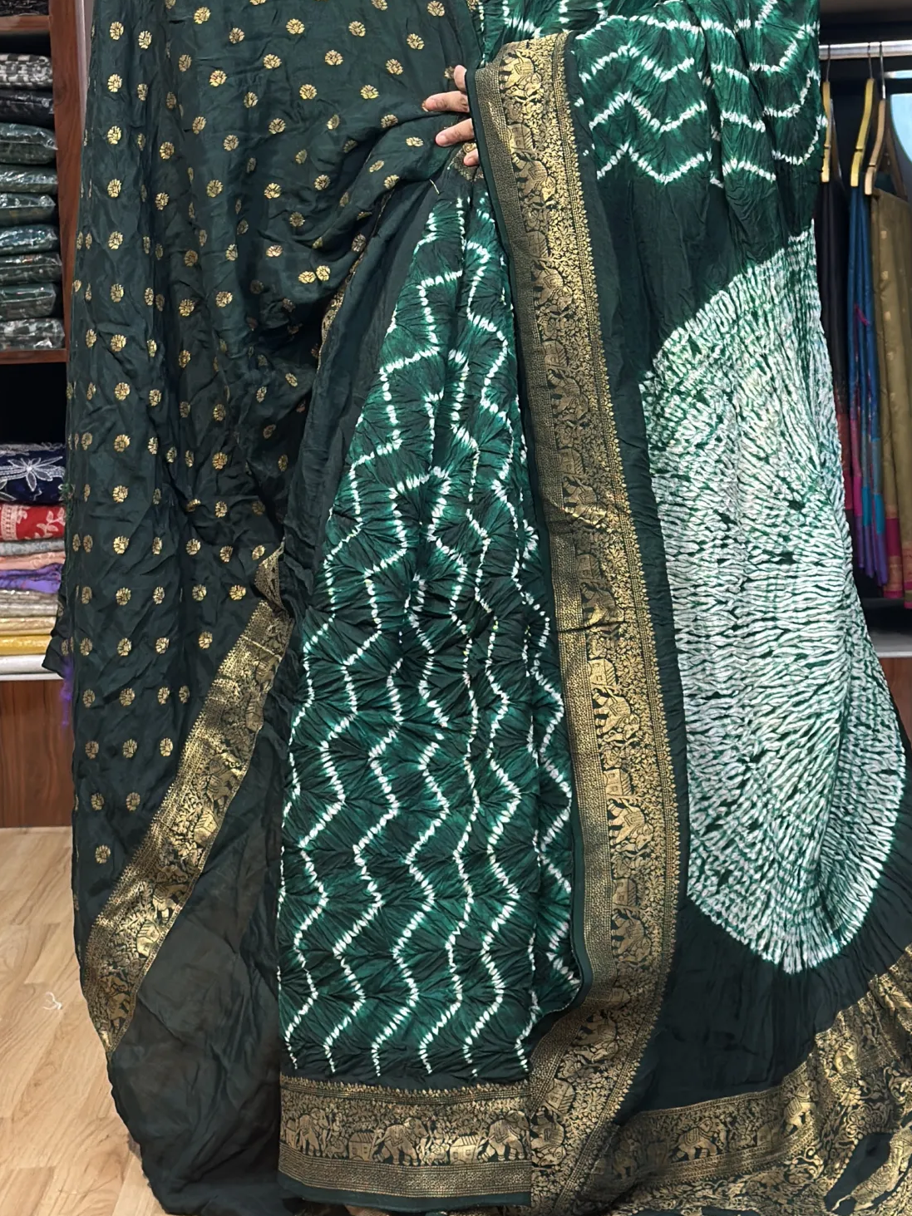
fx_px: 2951
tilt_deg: -1.6
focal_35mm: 84
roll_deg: +1.4
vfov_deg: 23.2
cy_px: 391
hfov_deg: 17.6
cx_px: 531
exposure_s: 1/100
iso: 100
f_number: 1.78
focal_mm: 6.86
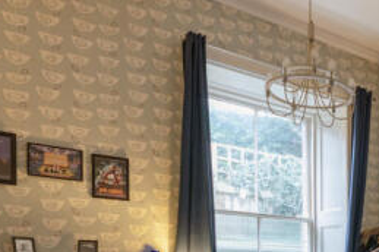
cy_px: 296
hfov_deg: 38.1
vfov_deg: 27.6
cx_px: 413
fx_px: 452
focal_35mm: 43
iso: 800
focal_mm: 17
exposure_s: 1/3
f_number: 8
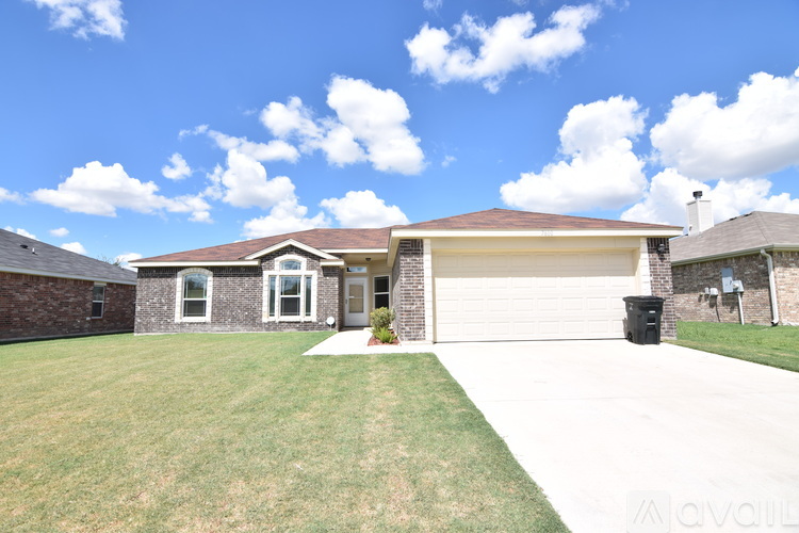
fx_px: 366
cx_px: 400
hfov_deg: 95.0
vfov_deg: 72.1
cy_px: 266
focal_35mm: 16
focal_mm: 11
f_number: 7.1
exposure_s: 1/320
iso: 100
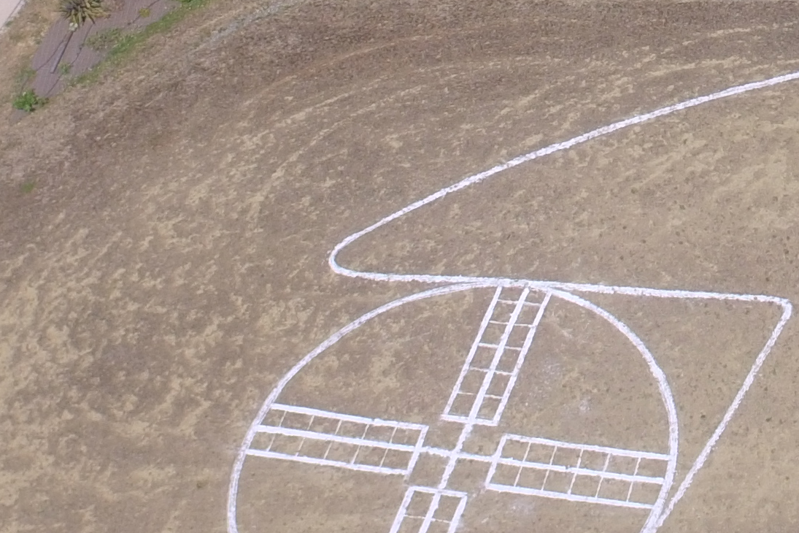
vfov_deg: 17.3
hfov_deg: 25.3
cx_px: 810
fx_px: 1687
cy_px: -55
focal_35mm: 76
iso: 100
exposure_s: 1/880
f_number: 2.8
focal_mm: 3.61
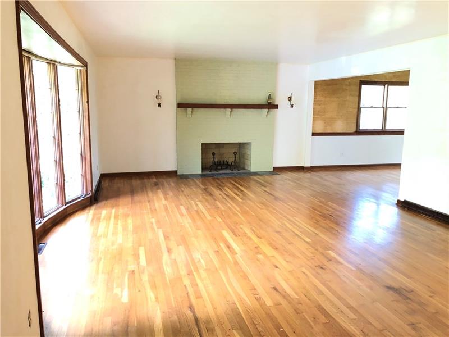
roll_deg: +0.0
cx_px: 224
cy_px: 168
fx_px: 363
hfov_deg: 63.4
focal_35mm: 28
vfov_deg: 49.7
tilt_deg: -10.3
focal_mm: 3.99
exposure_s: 1/15
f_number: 1.8
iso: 100
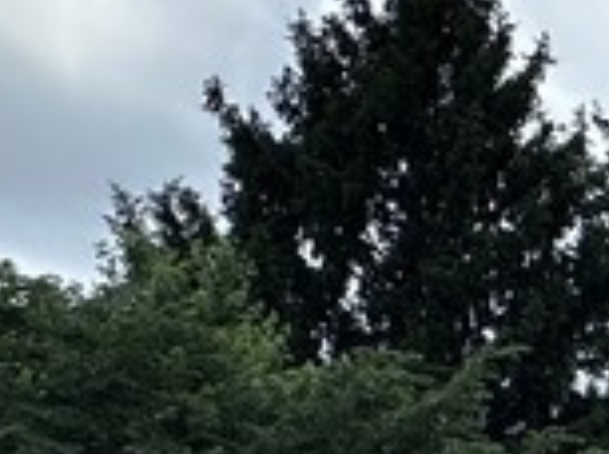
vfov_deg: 14.6
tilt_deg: +9.9
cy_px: 685
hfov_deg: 15.1
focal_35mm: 94
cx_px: 1353
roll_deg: +0.2
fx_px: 1650
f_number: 2.2
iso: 50
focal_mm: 2.22
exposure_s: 1/2959
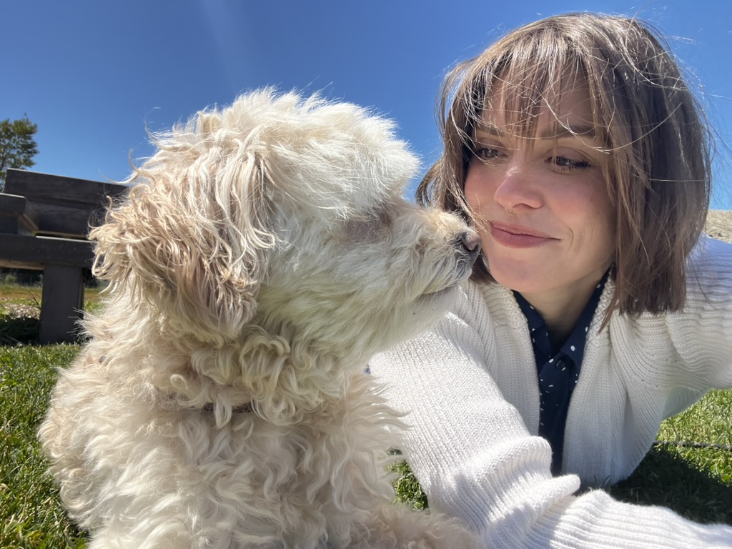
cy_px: 274
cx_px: 366
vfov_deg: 58.9
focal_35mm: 23
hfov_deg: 73.9
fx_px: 486
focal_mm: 2.71
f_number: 2.2
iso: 32
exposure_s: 1/525
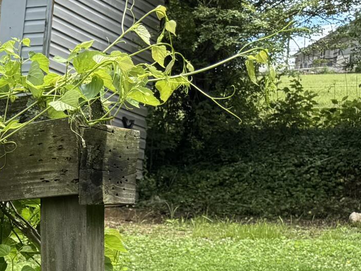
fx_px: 1063
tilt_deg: -8.3
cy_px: 389
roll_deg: +0.7
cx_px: -292
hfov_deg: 16.2
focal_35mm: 102
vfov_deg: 13.7
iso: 80
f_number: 1.78
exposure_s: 1/1818
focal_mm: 6.76
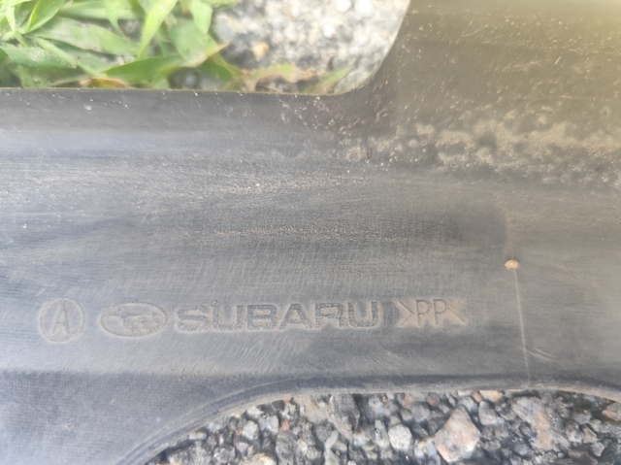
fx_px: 412
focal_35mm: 23
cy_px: 232
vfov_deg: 58.8
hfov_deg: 74.0
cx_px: 310
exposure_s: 1/100
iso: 500
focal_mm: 6.19
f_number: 1.65
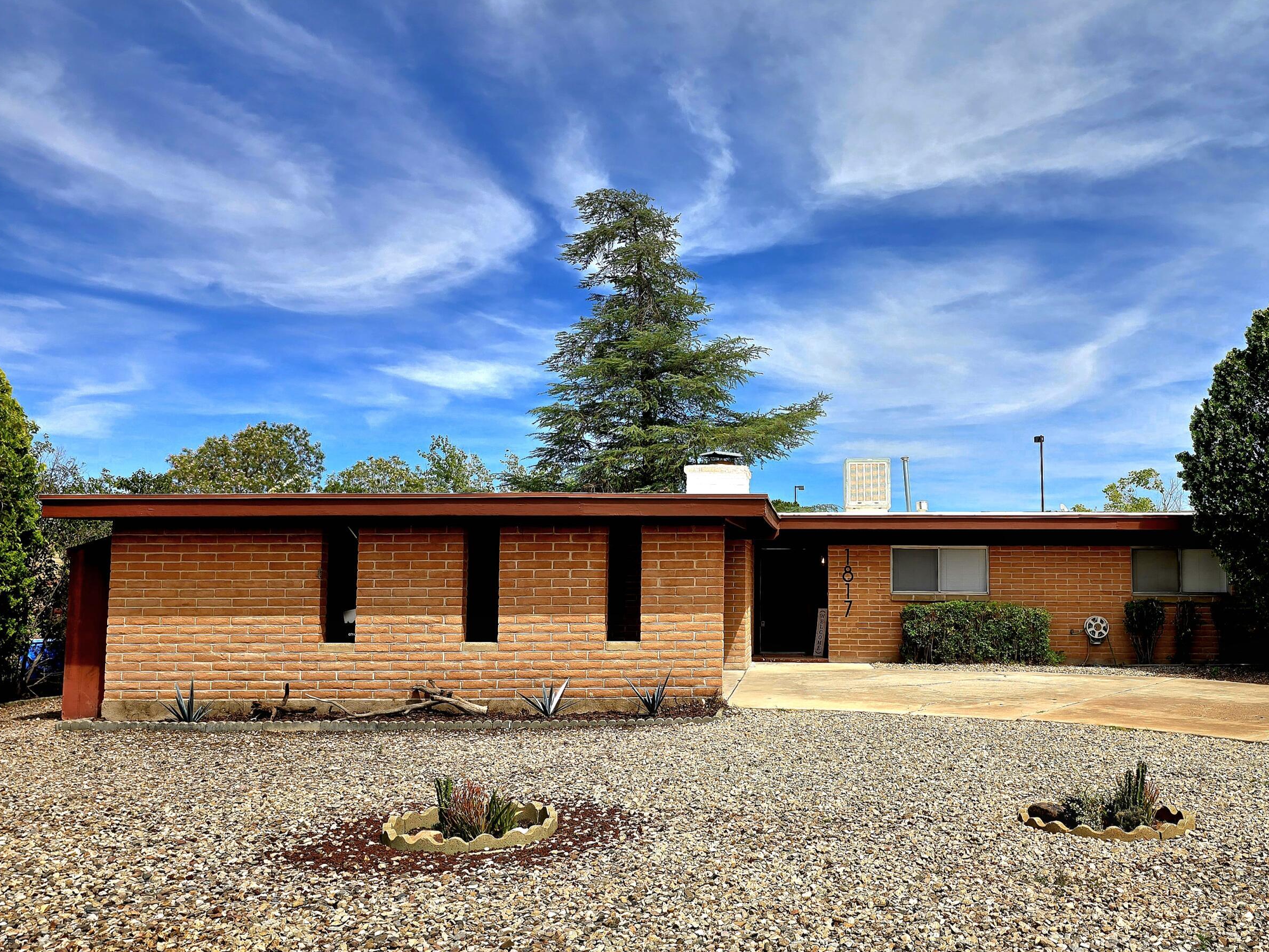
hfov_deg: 61.1
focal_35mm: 29
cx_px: 762
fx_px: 1063
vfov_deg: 48.2
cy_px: 522
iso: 12
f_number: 1.7
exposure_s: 1/1250
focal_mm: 6.3
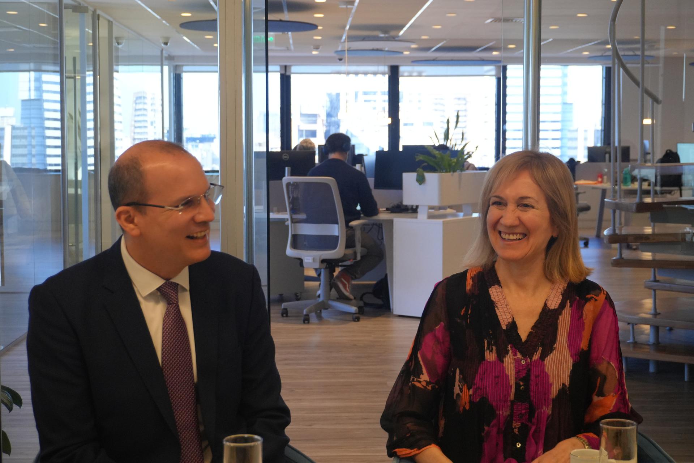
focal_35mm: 58
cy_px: 232
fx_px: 1128
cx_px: 347
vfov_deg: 23.2
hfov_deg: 34.2
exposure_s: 1/160
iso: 2000
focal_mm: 39
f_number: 5.6
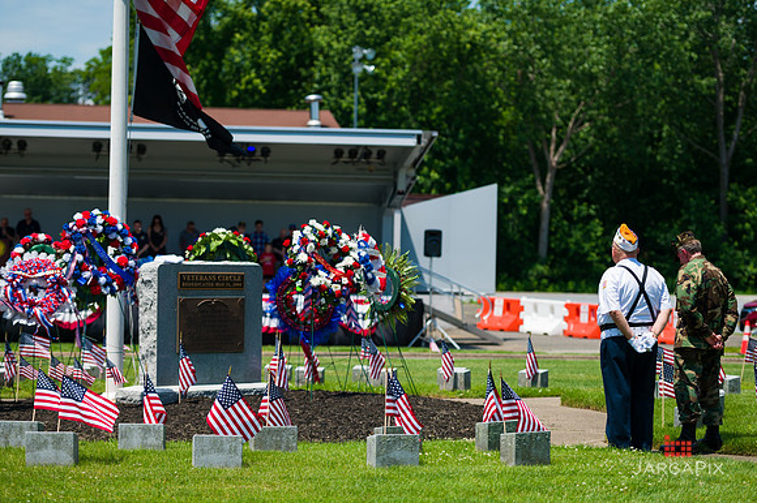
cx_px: 378
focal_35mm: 98
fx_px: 2059
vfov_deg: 13.9
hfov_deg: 20.8
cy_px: 252
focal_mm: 98
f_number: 3.2
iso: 200
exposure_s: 1/4000
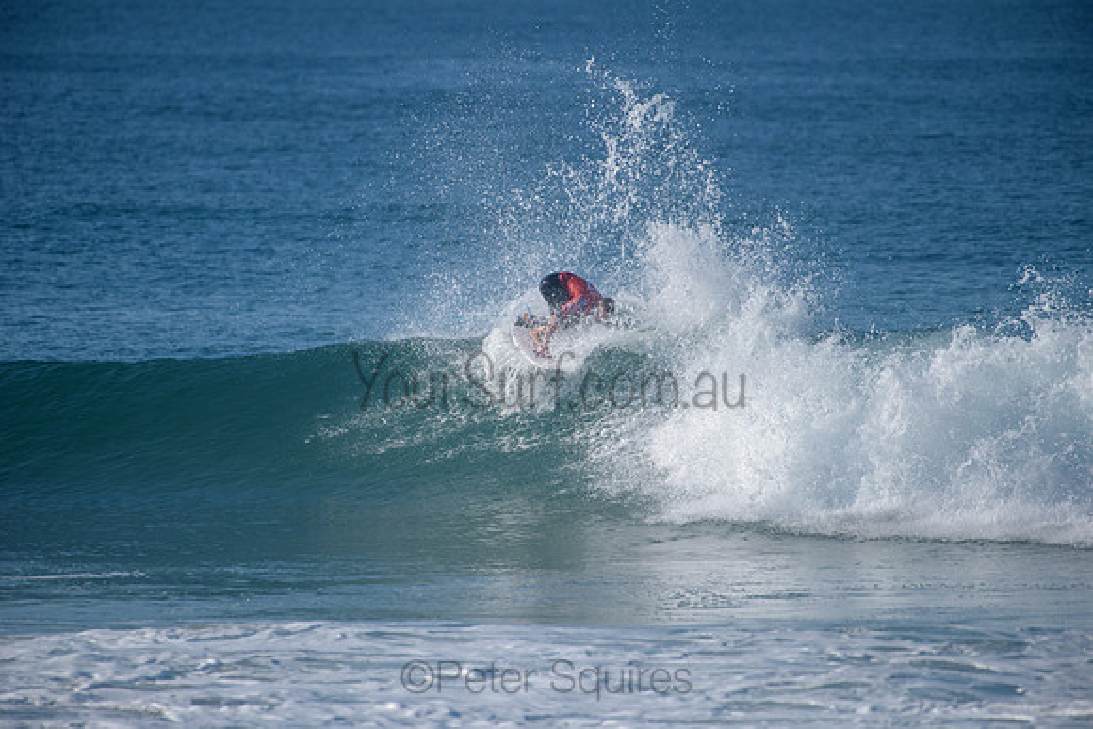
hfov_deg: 4.1
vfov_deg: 2.8
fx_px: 15183
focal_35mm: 500
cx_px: 546
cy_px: 364
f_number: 5.6
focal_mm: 500
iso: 200
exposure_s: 1/2000
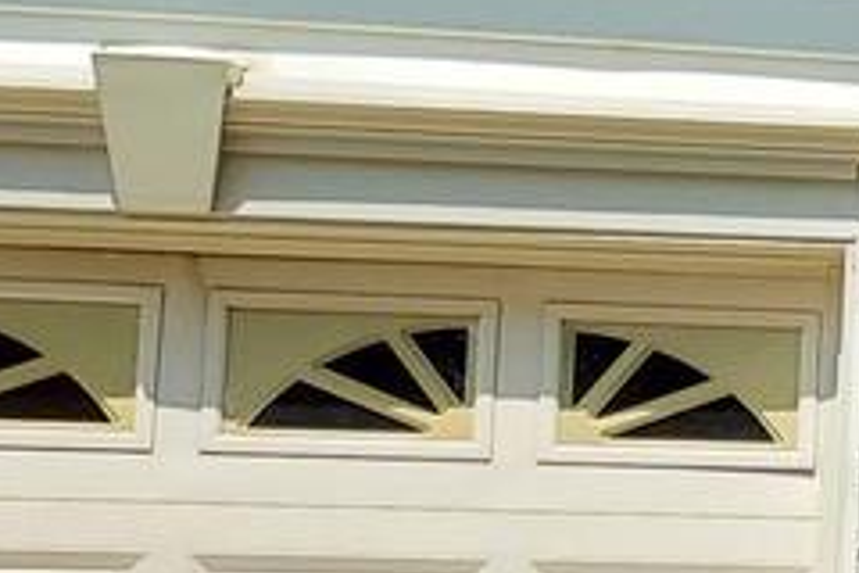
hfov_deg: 10.7
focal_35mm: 156
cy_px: 455
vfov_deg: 8.8
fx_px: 3722
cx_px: 2255
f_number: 2
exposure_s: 1/617
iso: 50
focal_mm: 4.6
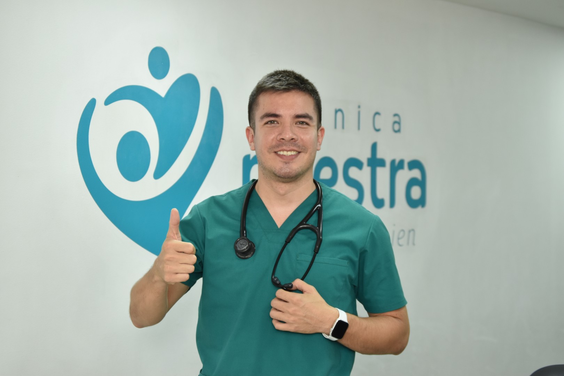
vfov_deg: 16.6
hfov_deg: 24.6
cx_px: 282
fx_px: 1292
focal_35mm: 82
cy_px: 188
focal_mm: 55
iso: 400
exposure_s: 1/100
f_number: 4
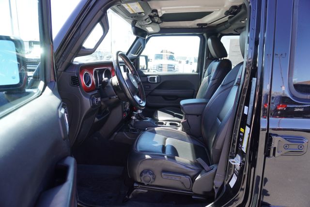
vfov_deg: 53.2
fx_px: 207
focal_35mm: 24
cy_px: 104
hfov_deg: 73.7
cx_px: 155
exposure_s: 1/60
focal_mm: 16
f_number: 4
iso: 100
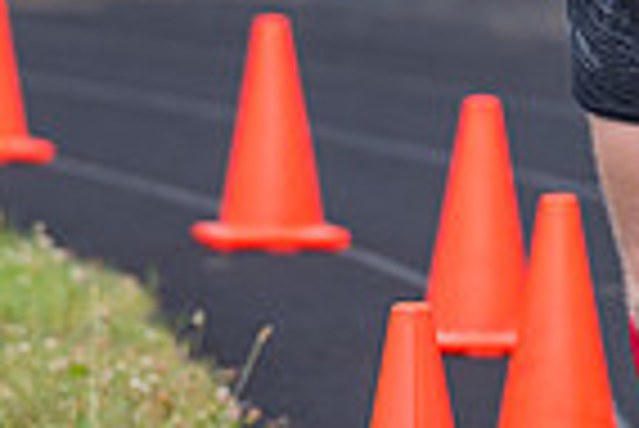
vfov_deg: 1.7
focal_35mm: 818
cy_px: -313
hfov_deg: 2.5
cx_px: 760
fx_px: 14534
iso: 160
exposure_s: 1/1600
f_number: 3.2
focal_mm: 200
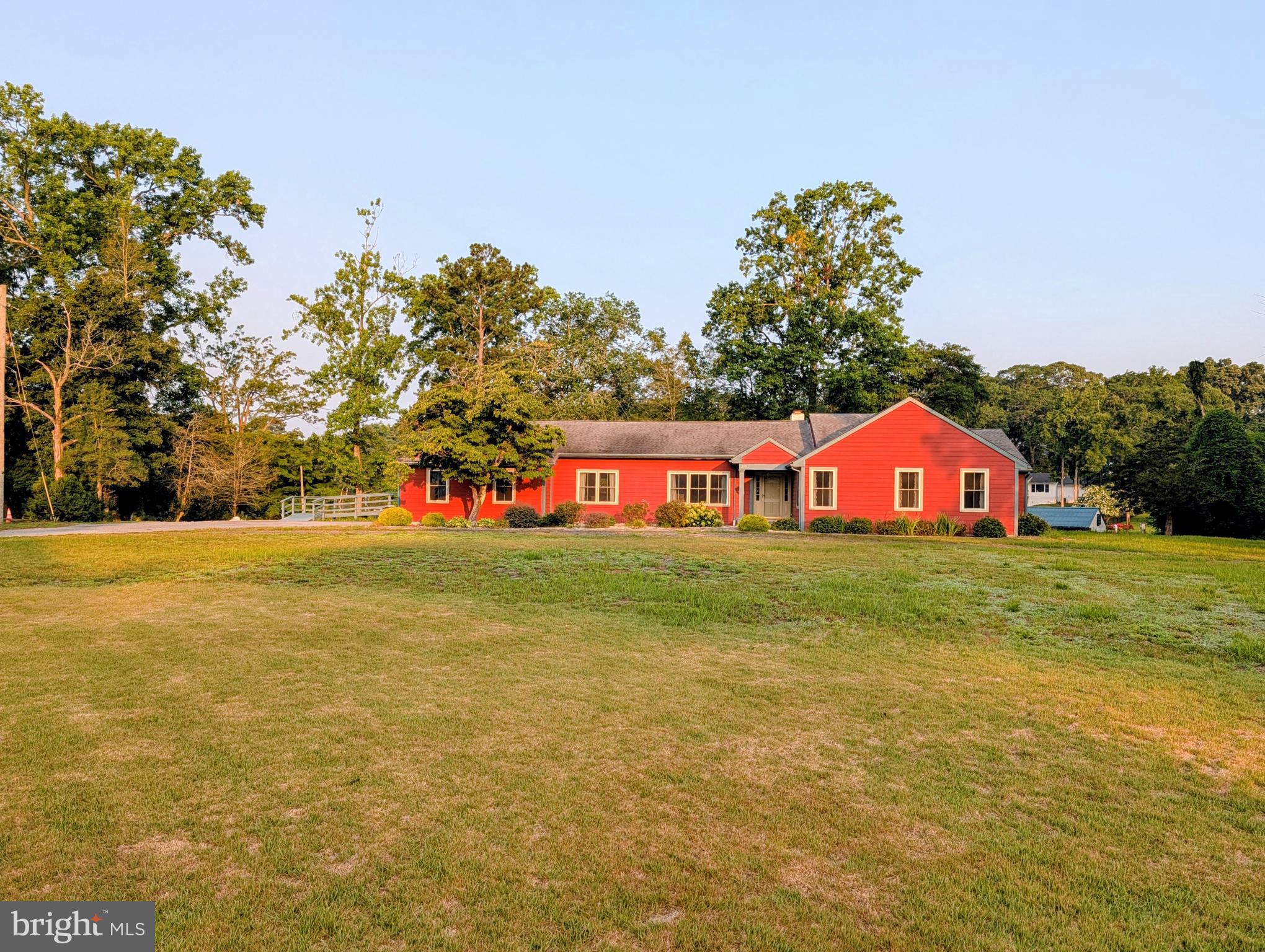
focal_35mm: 24
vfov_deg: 56.9
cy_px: 476
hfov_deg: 71.5
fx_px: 878
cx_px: 632
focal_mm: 6.9
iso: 26
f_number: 1.68
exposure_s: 1/351
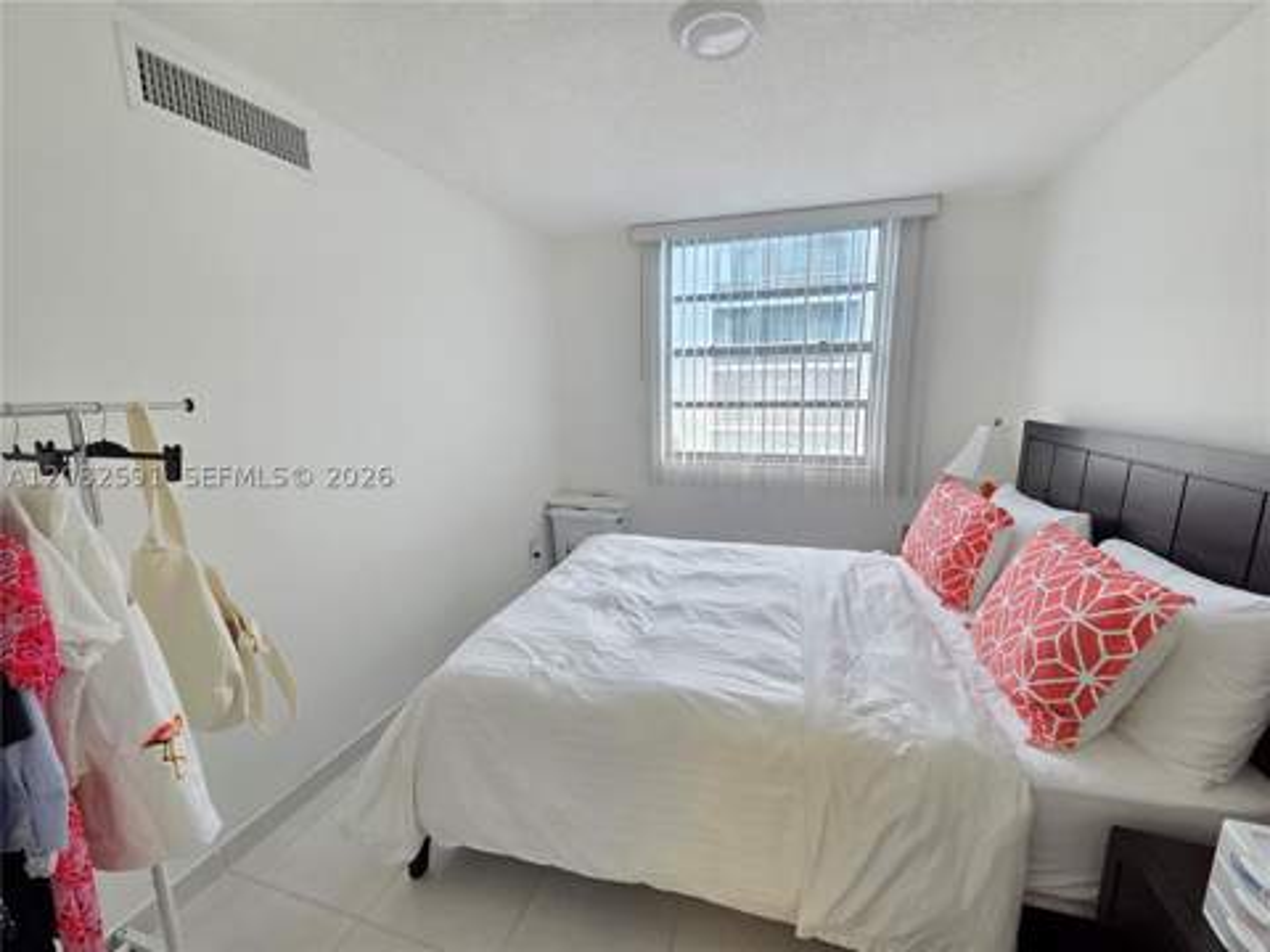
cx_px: 635
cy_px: 476
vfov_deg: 89.9
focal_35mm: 13
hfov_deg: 106.2
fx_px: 477
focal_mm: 2.2
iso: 250
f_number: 2.2
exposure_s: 1/120
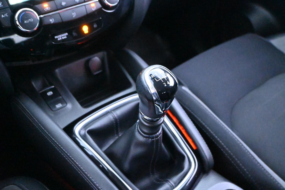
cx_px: 142
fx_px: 285
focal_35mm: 36
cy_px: 95
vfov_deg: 36.9
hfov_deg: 53.1
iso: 32000
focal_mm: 24
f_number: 4.2
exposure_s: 1/40
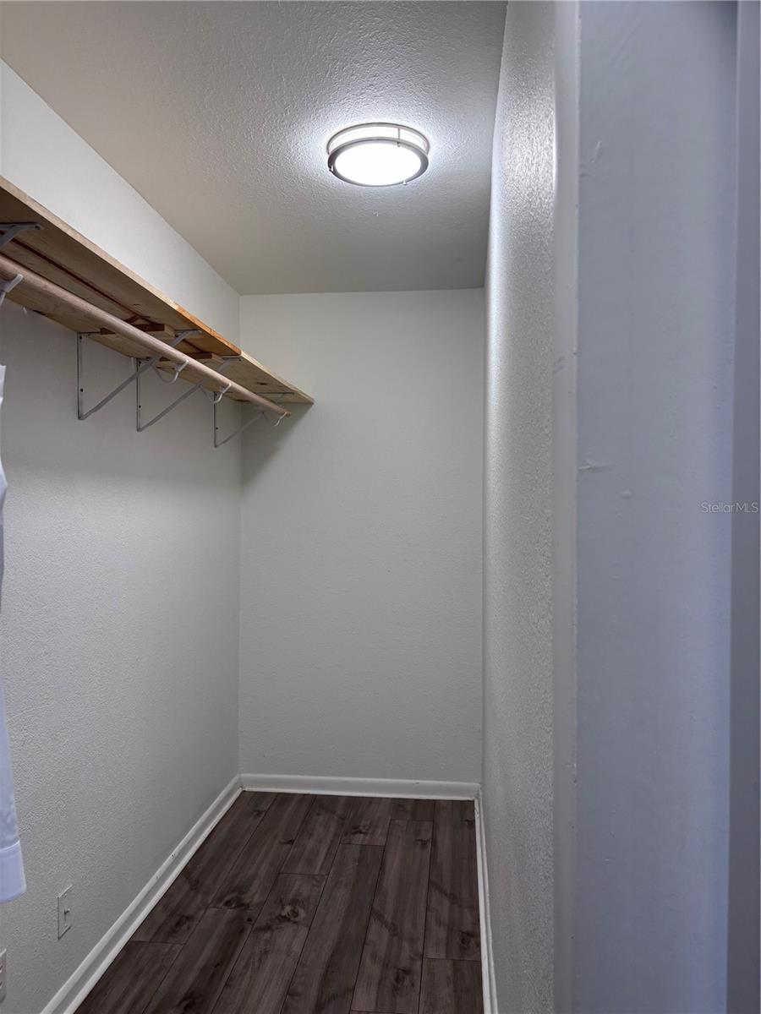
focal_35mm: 26
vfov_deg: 67.3
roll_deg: +0.1
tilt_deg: -0.6
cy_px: 507
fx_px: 762
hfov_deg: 53.1
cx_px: 380
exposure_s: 1/120
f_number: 1.6
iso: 125
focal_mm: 5.96
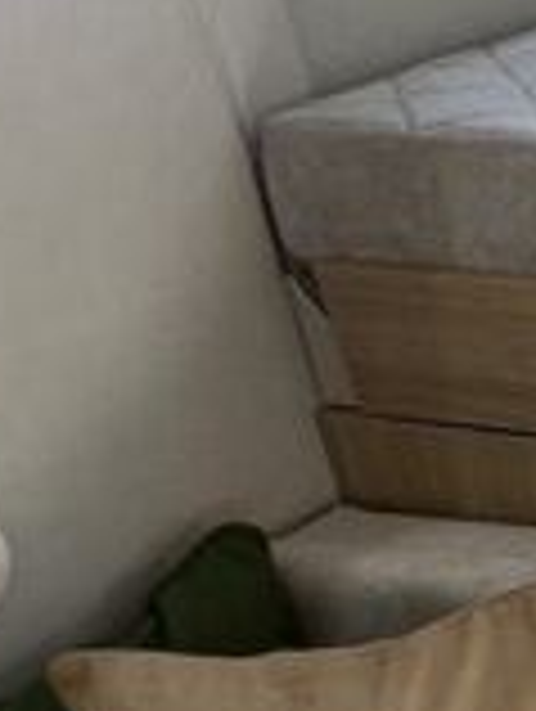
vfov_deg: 23.2
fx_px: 1730
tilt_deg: -25.2
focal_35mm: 84
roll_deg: +1.9
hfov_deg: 12.1
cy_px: 418
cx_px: 1446
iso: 32
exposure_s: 1/124
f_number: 1.8
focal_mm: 1.57
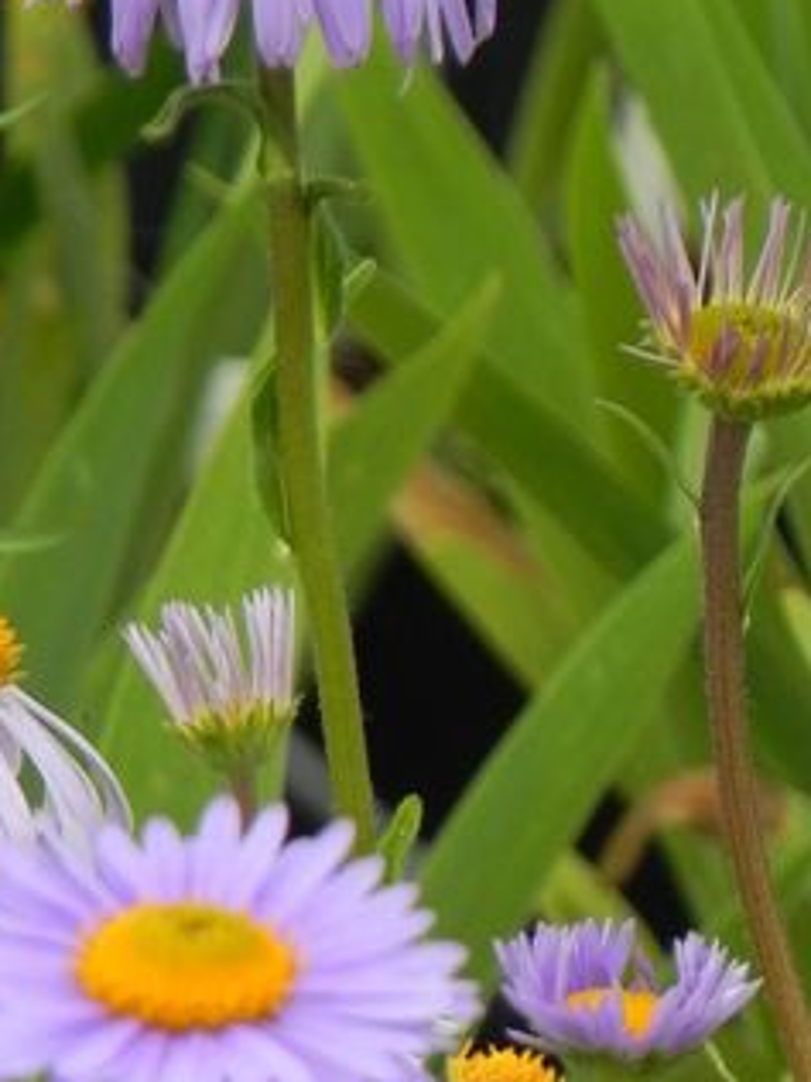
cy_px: 945
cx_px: -212
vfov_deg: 2.3
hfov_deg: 1.7
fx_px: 26615
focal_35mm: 852
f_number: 5
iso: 160
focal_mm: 59.9
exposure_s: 1/500
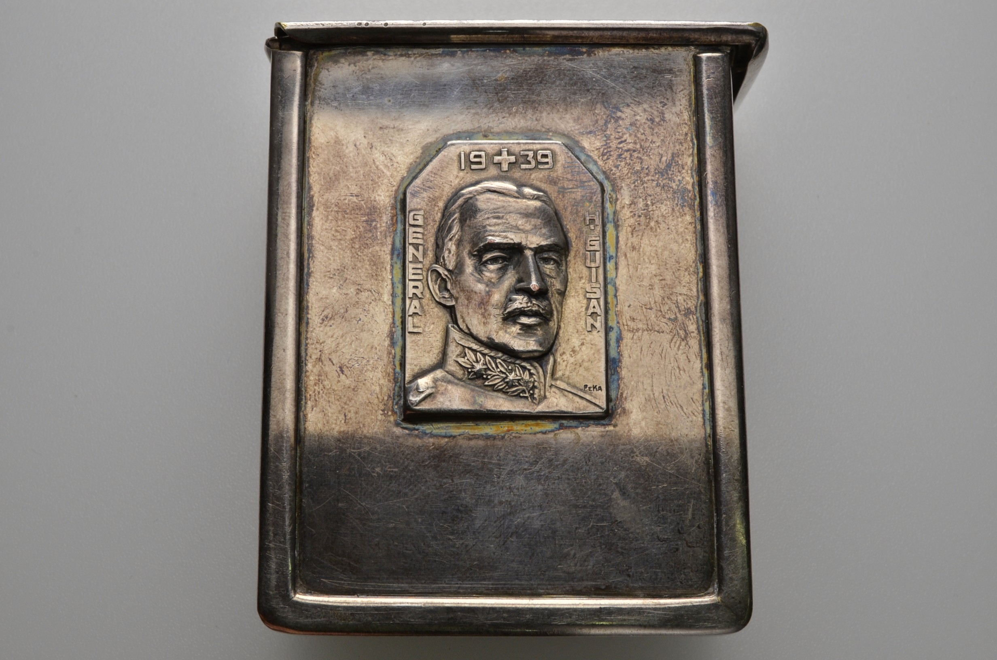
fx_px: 1327
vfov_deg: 28.0
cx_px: 498
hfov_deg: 41.2
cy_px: 330
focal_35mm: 48
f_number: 14
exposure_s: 1/200
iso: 400
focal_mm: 32
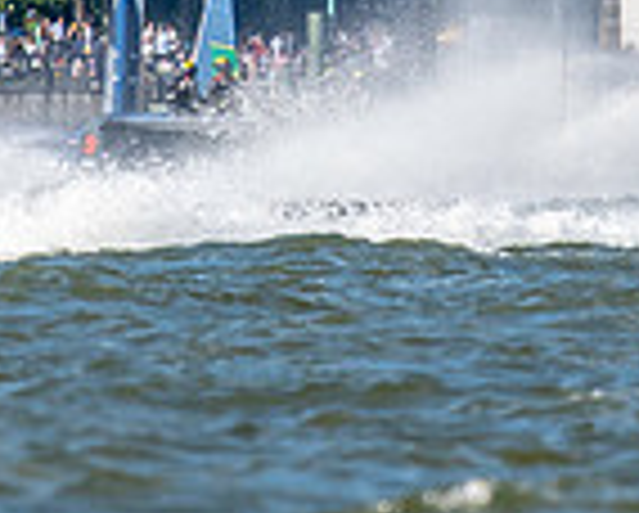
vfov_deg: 0.8
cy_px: -158
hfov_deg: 1.0
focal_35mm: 1922
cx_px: 308
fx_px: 36399
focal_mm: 300
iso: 640
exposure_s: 1/2500
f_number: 5
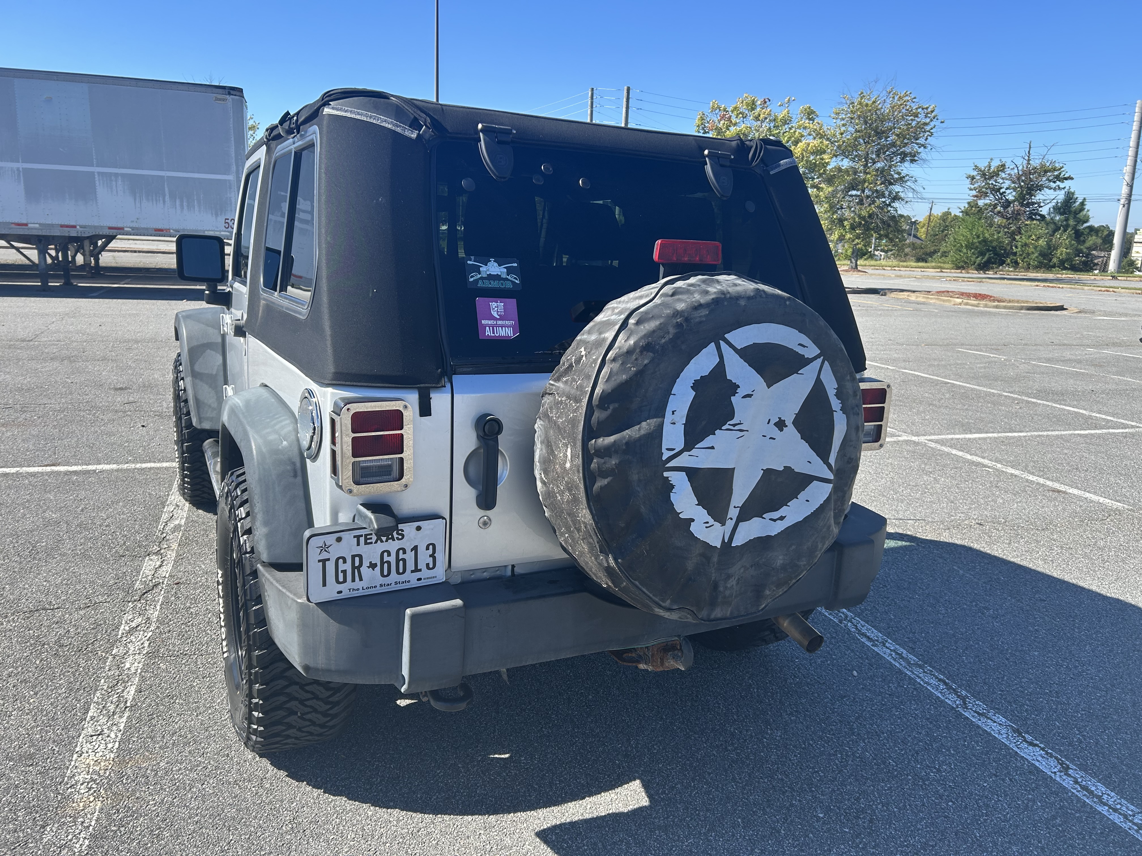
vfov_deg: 53.1
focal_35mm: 26
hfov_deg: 67.3
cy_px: 428
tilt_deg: -14.1
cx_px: 571
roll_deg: -2.7
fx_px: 858
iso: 50
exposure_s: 1/1808
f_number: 1.5
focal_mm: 5.7
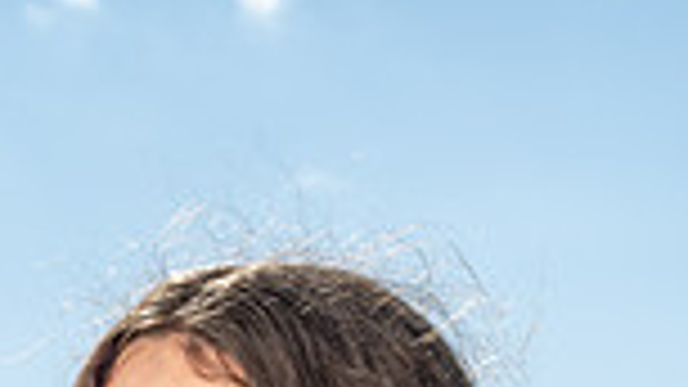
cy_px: 986
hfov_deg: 12.0
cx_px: 270
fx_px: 3265
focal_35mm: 179
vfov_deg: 6.4
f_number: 8
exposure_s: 1/250
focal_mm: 58
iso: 64
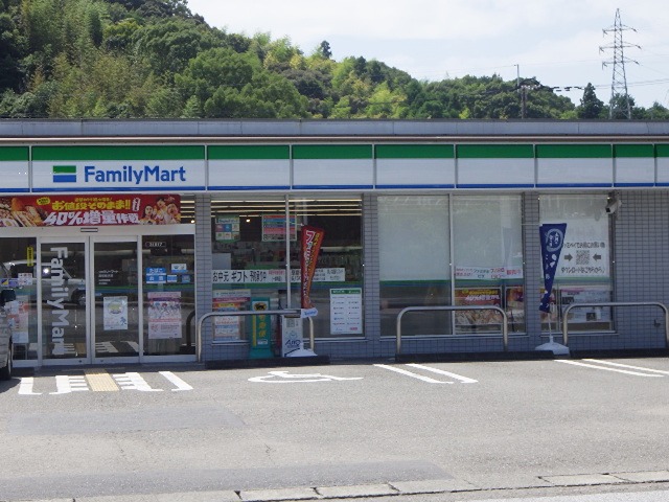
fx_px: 1488
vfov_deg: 19.1
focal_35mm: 77
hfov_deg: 25.3
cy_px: 251
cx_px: 334
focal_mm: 13.7
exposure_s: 1/800
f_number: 5.8
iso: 250
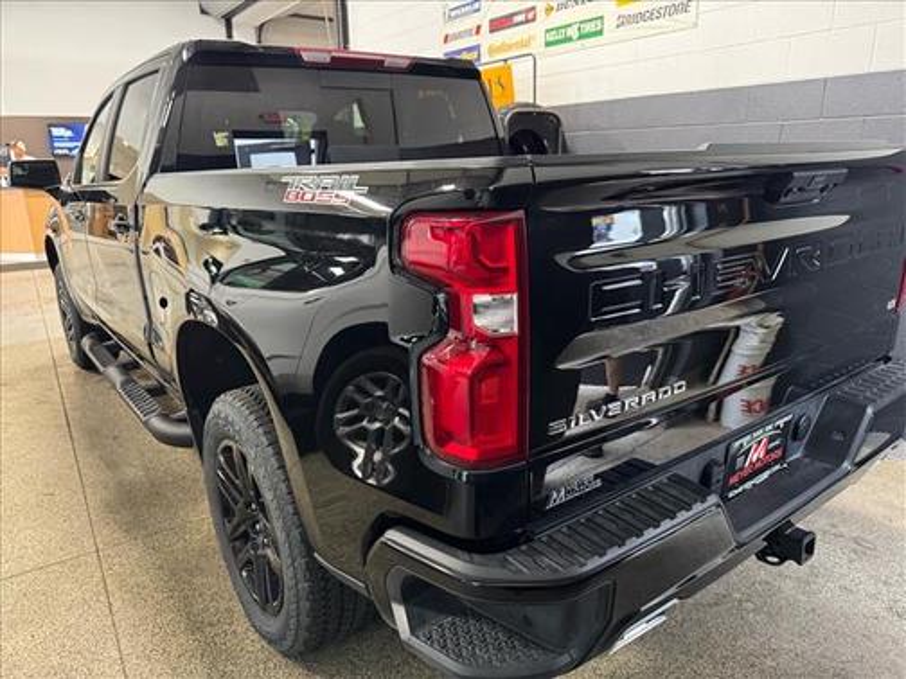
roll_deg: +0.6
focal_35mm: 24
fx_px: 628
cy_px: 340
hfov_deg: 71.6
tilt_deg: -15.5
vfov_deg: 56.8
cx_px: 453
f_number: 1.78
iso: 640
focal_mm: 6.76
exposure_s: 1/40
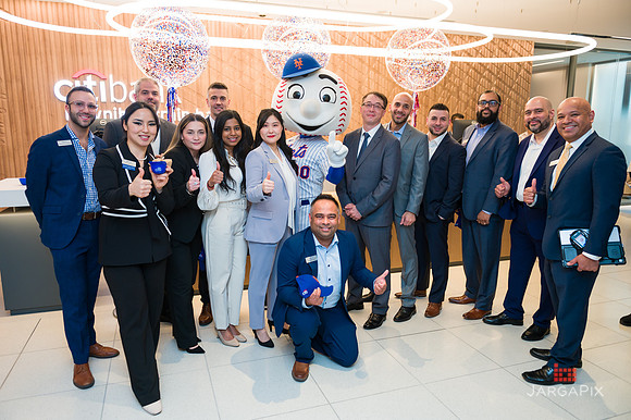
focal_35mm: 25
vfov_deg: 51.4
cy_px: 205
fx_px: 436
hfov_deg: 71.7
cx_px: 304
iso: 400
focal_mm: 24
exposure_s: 1/200
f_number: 4
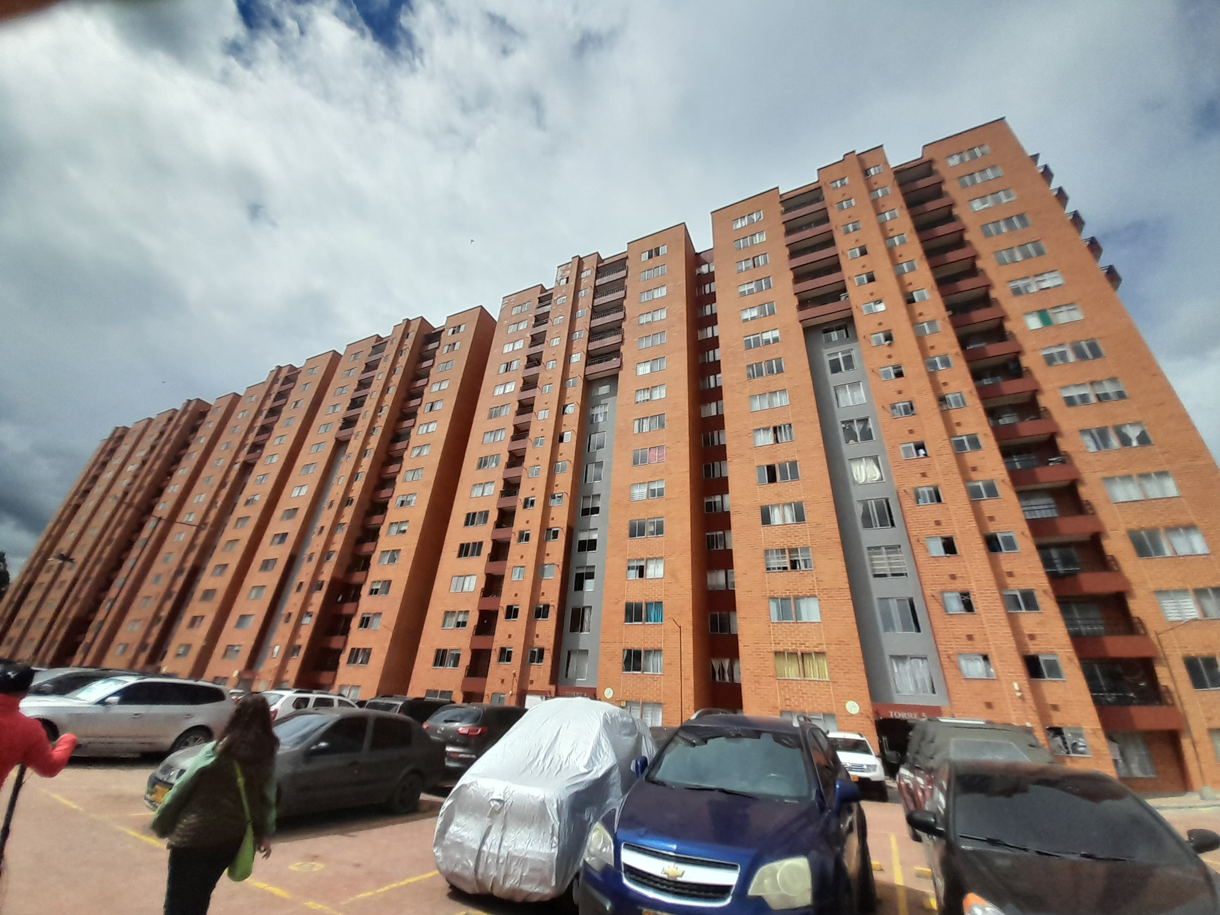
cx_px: 610
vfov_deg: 89.9
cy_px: 458
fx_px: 458
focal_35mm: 13
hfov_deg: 106.2
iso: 40
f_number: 2.2
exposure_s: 1/4831
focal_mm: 1.13
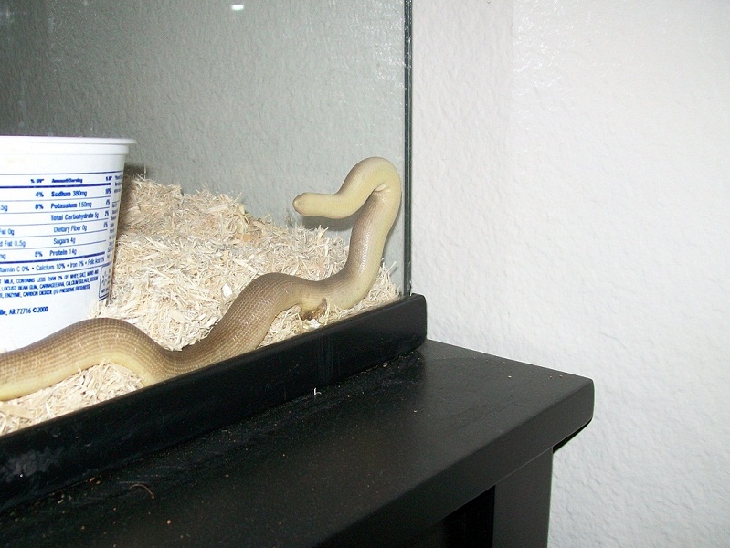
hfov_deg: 42.7
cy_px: 328
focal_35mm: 44
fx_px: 928
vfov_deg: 32.8
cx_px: 296
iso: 64
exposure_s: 1/60
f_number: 2.7
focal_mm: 6
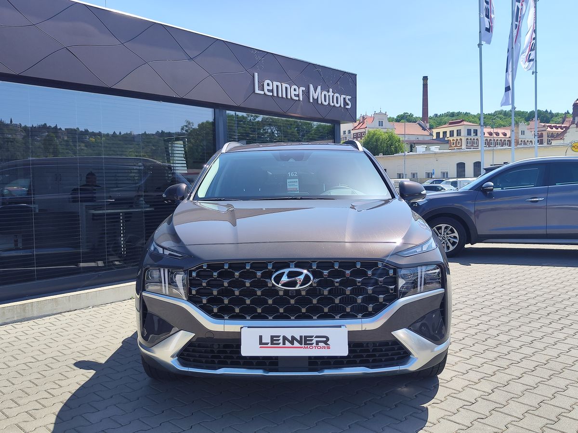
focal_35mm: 23
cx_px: 289
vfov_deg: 58.9
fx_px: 384
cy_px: 216
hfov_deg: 73.9
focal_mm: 7.01
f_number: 1.69
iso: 50
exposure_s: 1/669
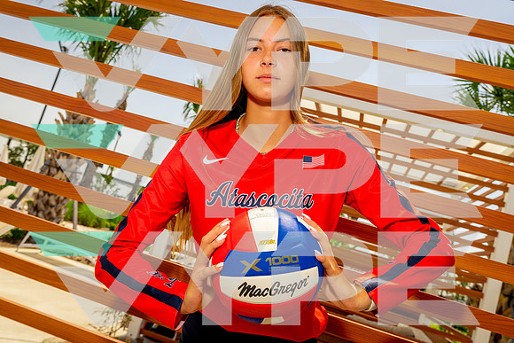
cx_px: 257
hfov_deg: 54.4
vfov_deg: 37.9
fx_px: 500
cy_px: 172
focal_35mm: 35
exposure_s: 1/250
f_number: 8
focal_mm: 35
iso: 100
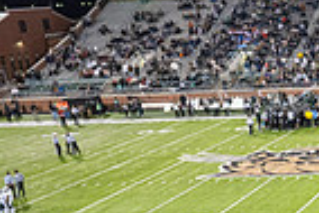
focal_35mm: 98
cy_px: 315
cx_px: 526
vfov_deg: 13.2
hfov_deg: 17.8
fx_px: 869
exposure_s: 1/500
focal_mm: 24
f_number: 3.2
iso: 2000
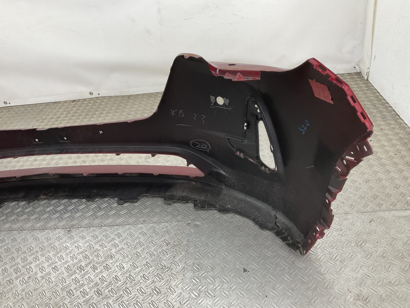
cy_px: 154
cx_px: 205
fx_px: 343
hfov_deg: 61.7
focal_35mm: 29
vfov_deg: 48.2
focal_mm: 3
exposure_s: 1/120
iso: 40
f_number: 1.8
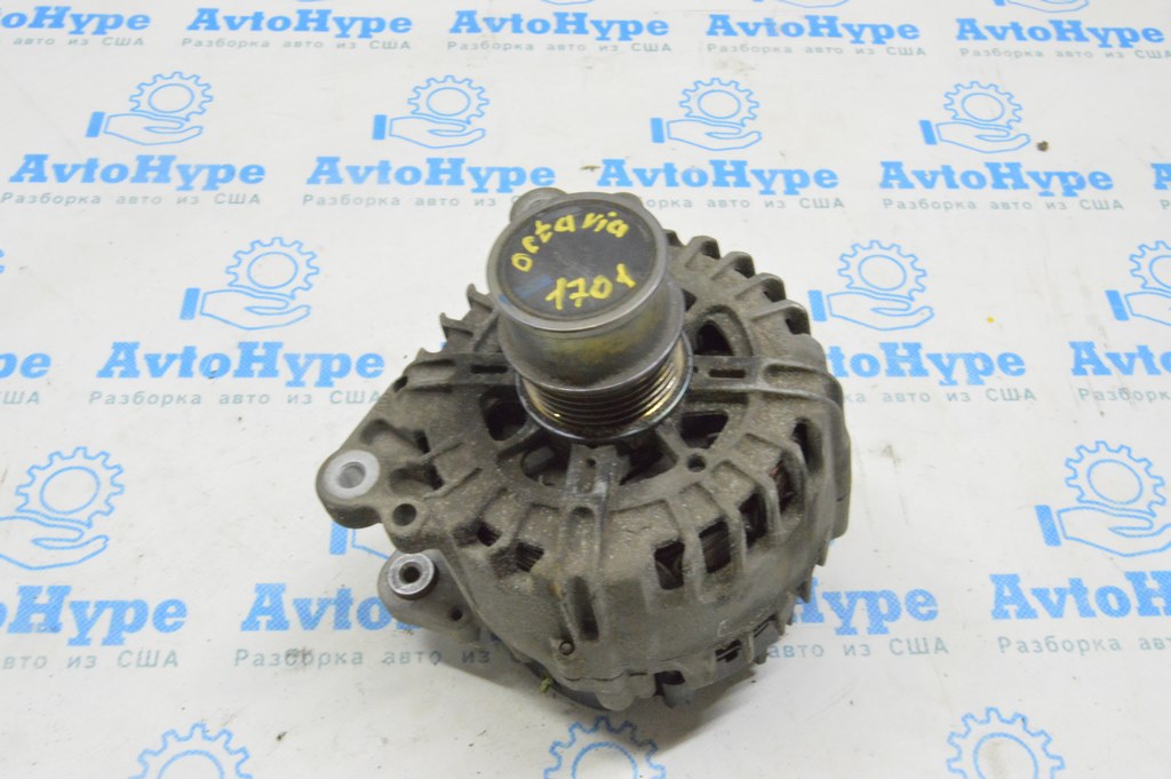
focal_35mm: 36
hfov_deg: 53.2
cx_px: 586
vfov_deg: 36.8
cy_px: 390
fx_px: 1170
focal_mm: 24
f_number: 20
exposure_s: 1/15
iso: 6400
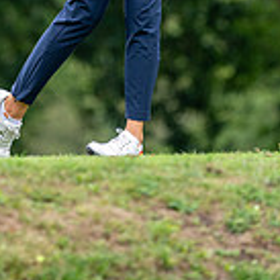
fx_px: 7641
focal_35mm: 835
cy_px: -149
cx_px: 6
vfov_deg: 2.1
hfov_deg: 2.1
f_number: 5
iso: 400
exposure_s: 1/1000
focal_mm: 300
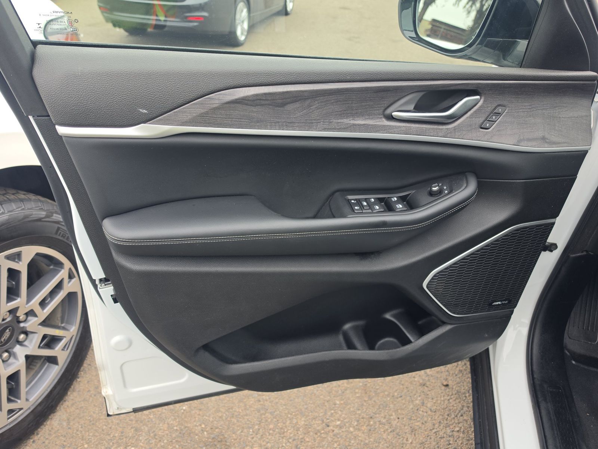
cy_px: 224
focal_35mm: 23
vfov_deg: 58.9
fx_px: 397
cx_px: 299
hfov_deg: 73.9
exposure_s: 1/119
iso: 13
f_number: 1.4
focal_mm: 6.5
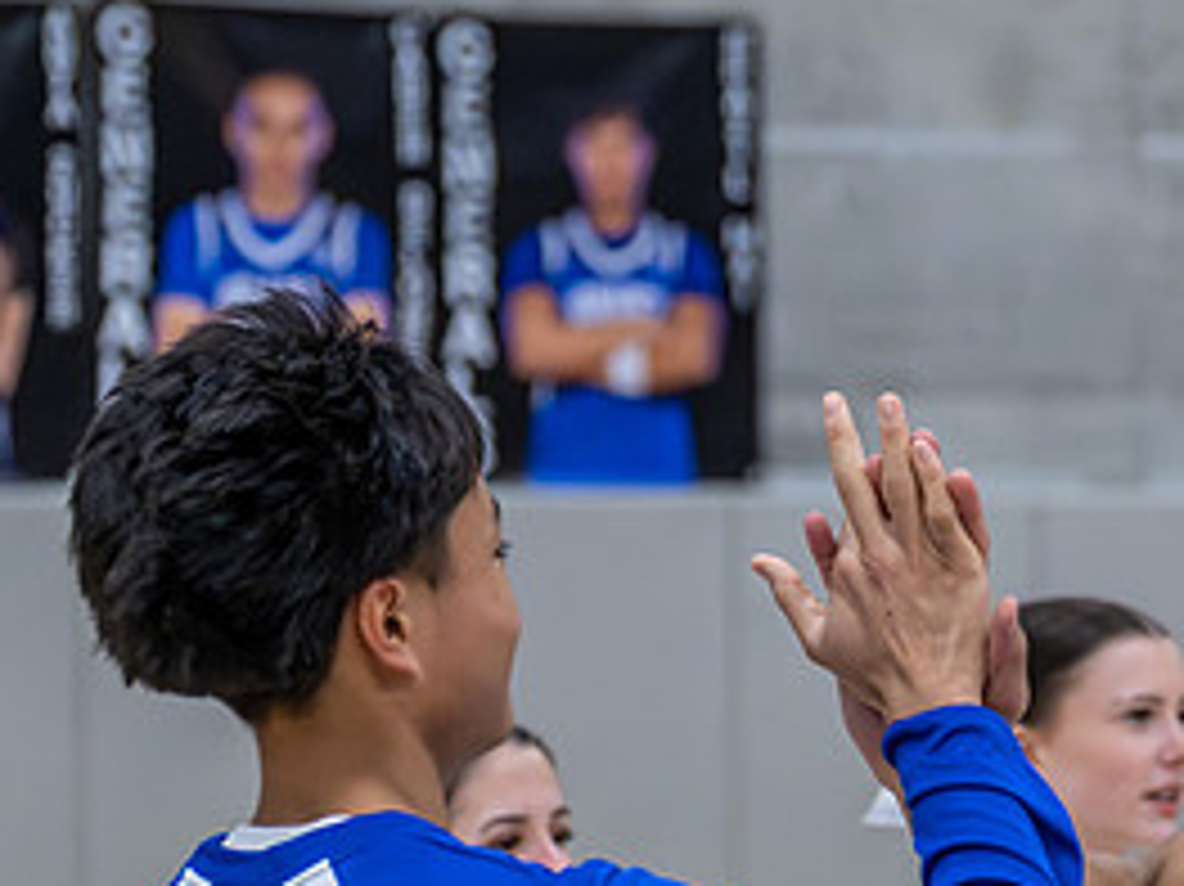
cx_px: 954
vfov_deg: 5.5
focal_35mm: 271
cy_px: 421
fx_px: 9265
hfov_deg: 7.3
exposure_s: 1/1000
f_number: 2.8
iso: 4500
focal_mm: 82
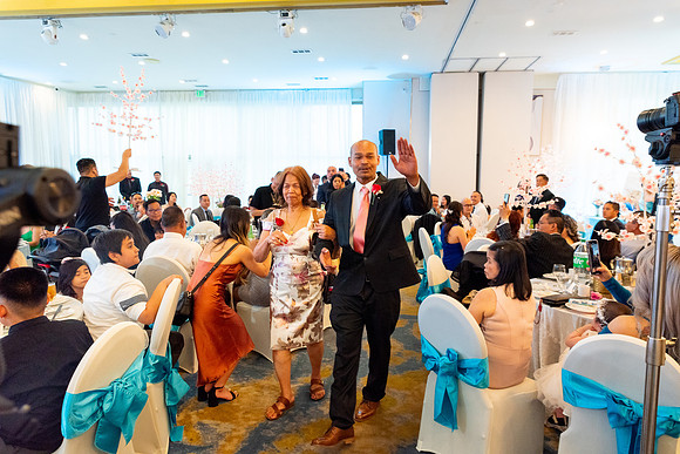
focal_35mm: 24
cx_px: 340
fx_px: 453
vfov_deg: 53.2
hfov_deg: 73.7
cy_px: 227
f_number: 5.6
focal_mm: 24
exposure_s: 1/125
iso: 3200
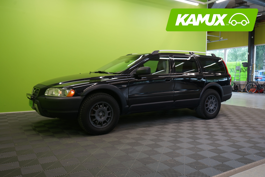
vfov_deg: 43.6
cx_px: 132
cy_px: 88
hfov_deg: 61.9
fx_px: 221
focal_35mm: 30
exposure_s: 1/30
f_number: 5.6
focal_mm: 30
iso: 400
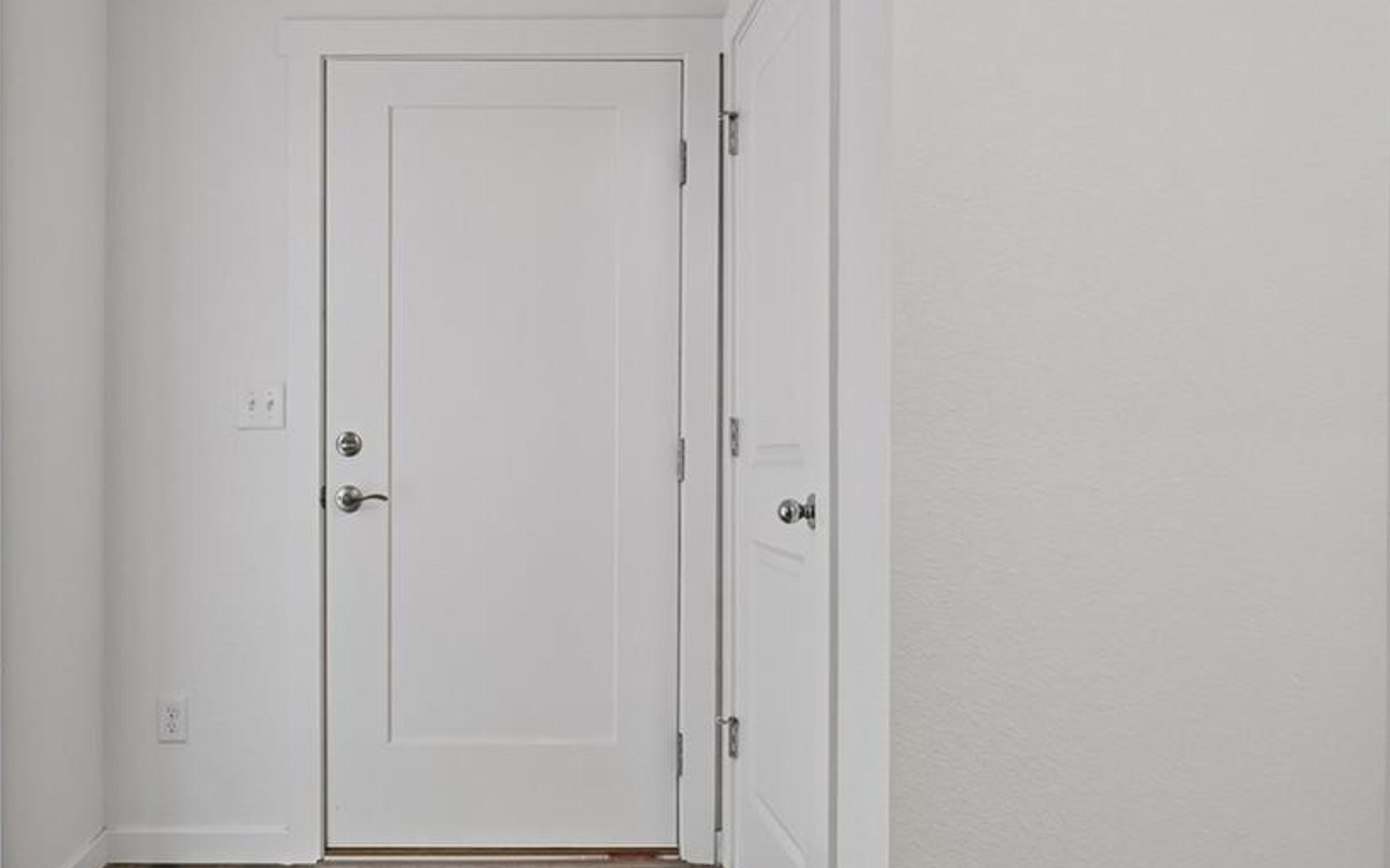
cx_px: 486
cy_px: 437
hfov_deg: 65.1
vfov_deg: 44.5
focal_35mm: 28
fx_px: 1060
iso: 250
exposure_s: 1/15
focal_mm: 14
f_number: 10
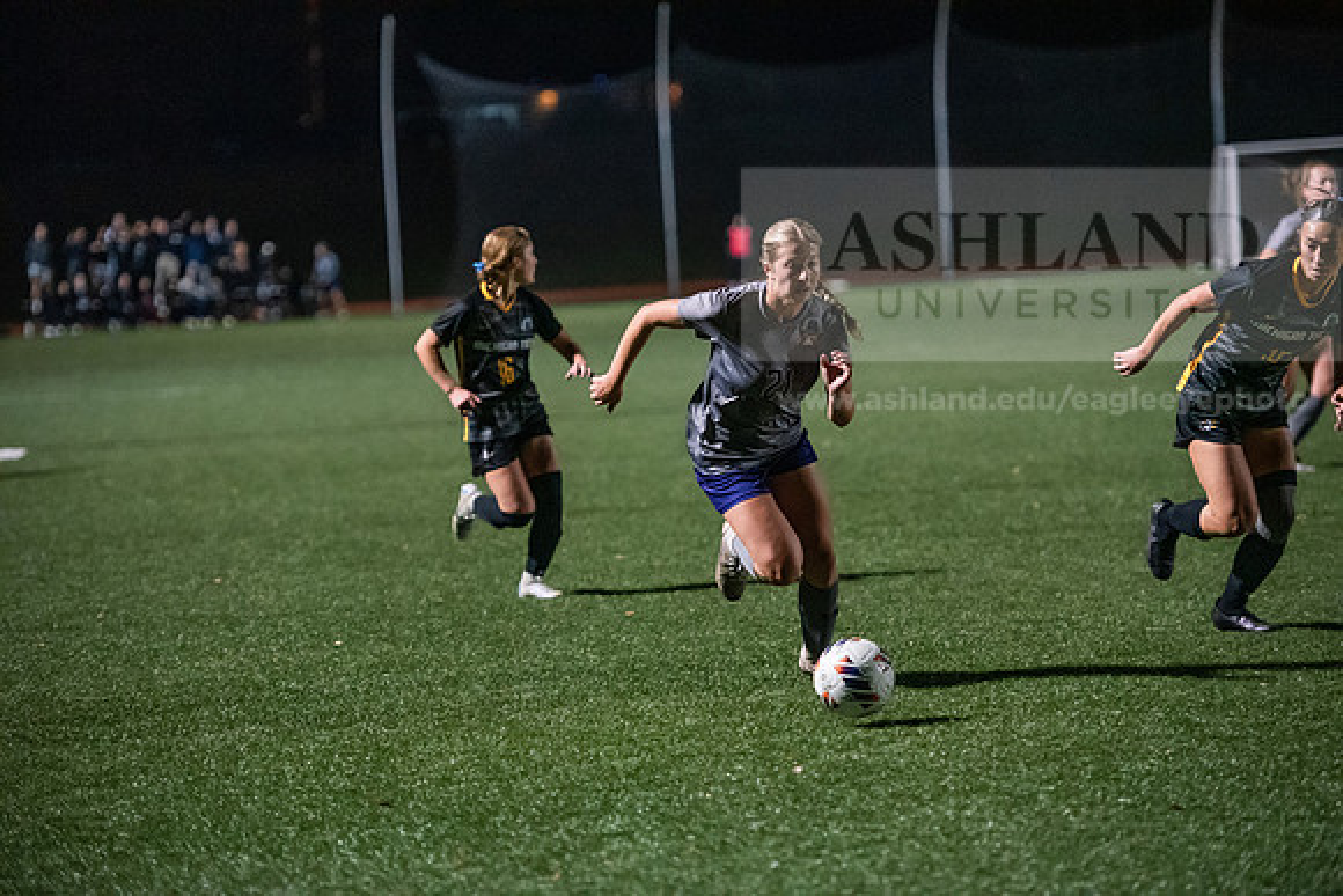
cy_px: 448
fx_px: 5410
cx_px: 672
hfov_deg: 14.2
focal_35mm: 145
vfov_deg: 9.5
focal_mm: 145
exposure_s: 1/1250
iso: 8000
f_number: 2.8
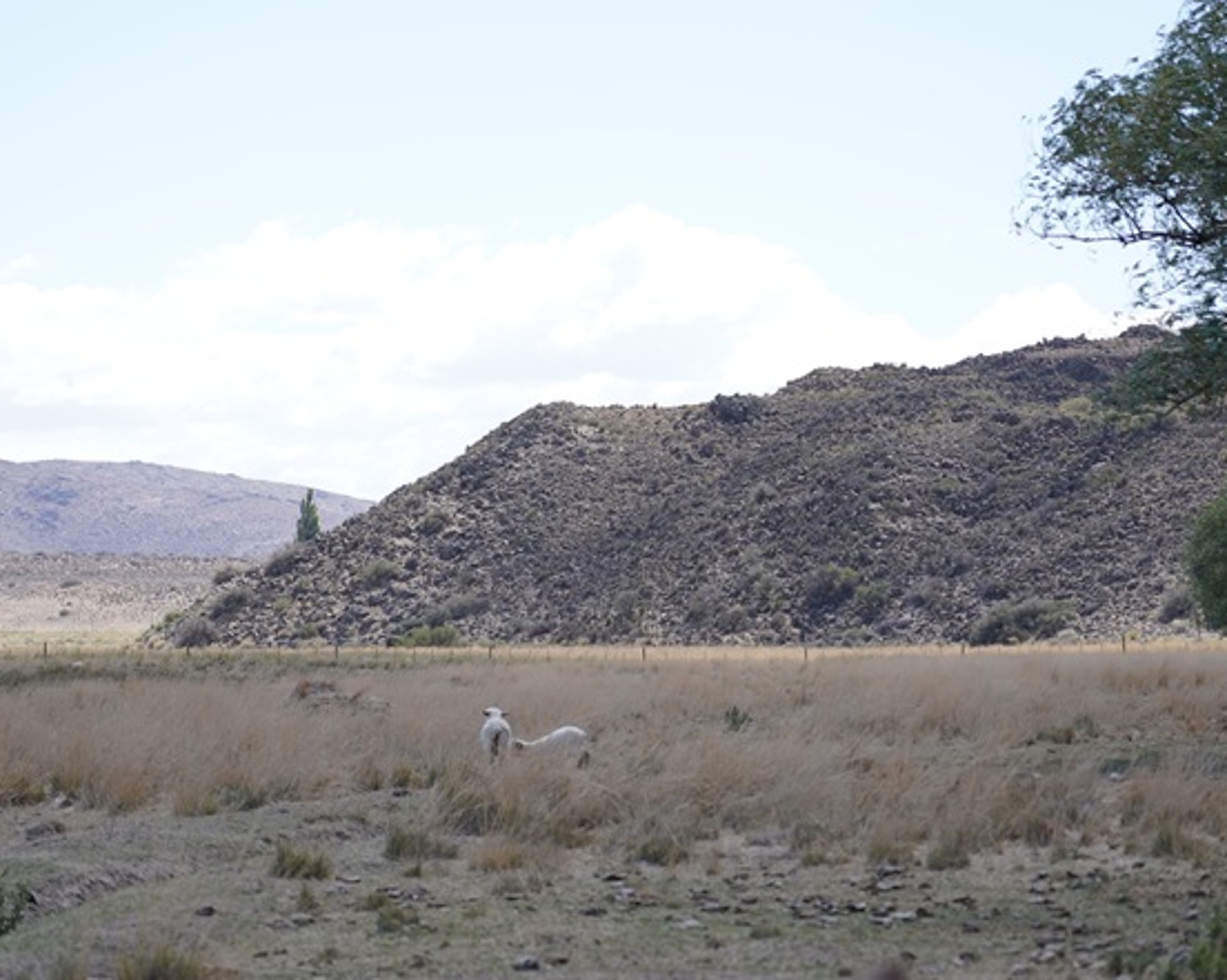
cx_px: 522
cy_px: 433
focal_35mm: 134
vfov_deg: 11.5
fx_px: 4864
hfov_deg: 14.4
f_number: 4
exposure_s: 1/1250
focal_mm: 105
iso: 250
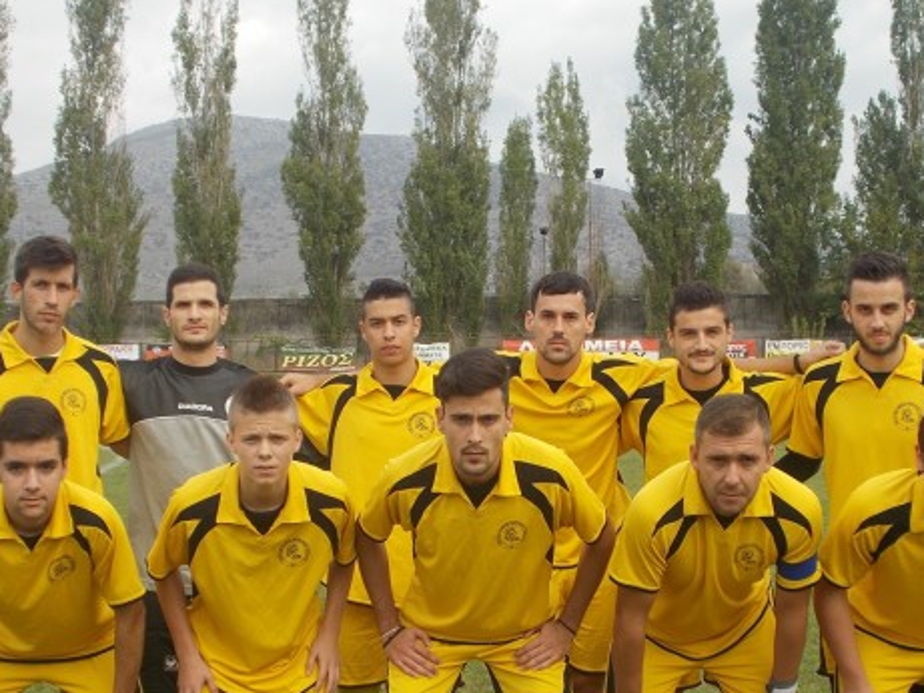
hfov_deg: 30.7
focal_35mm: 63
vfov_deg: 23.2
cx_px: 501
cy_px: 452
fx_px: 1682
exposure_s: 1/160
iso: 80
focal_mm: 7.9
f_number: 4.2
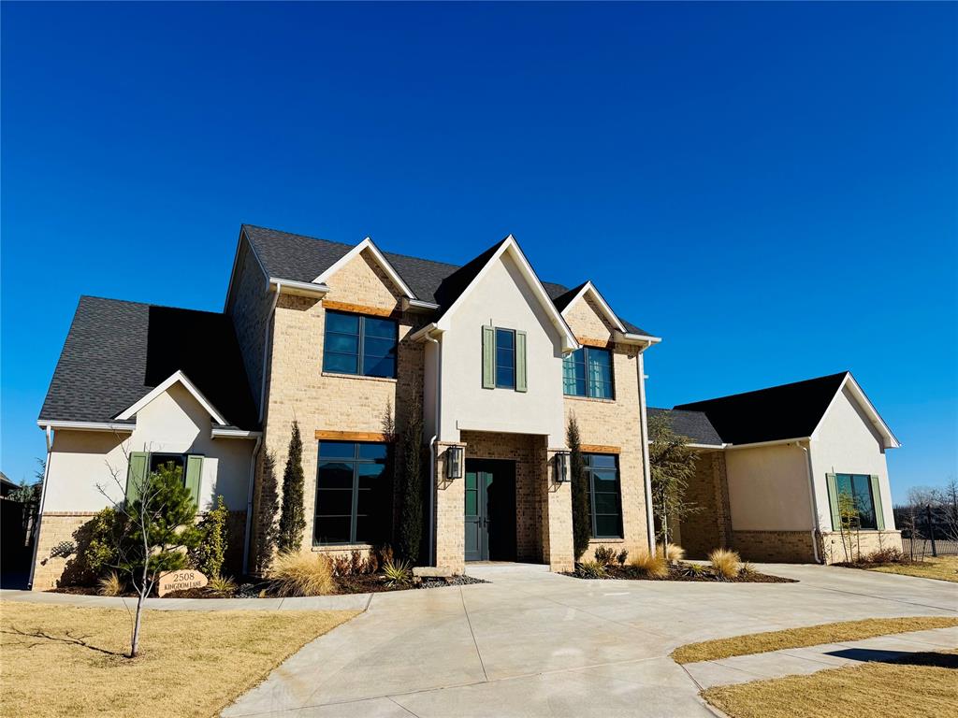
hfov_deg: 71.6
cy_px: 359
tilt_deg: +14.3
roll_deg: +1.5
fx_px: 664
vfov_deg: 56.8
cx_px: 479
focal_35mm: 24
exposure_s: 1/7937
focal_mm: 6.76
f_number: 1.78
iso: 80
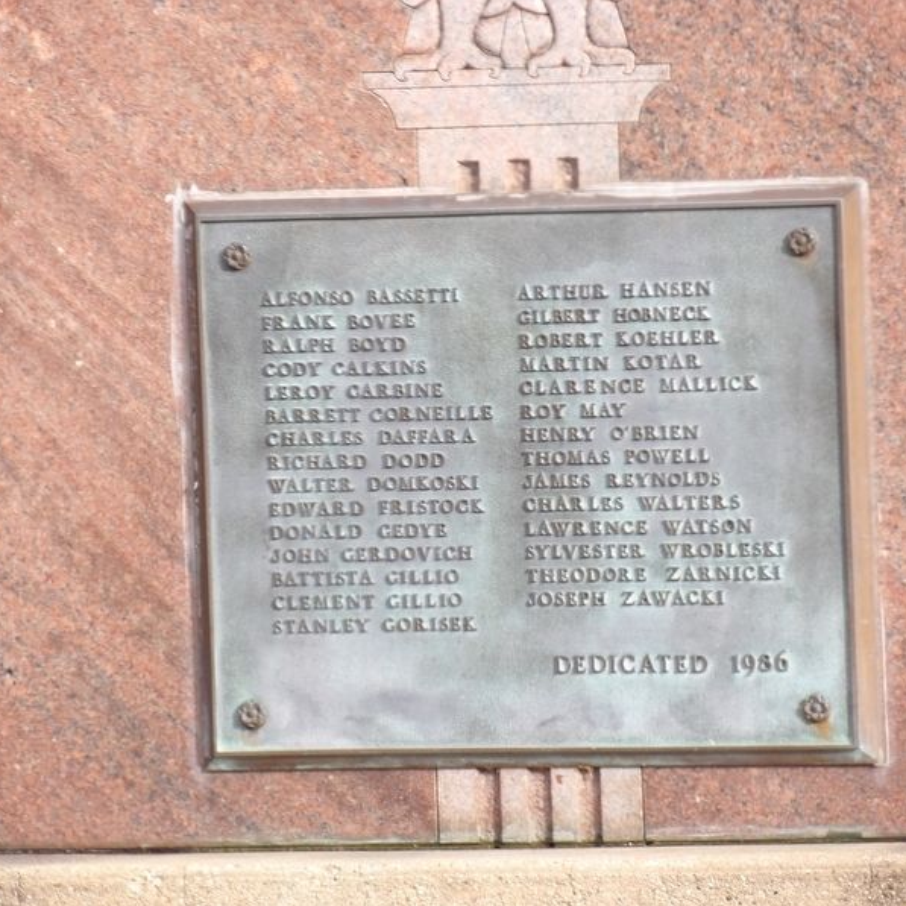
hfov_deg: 3.4
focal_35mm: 521
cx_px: 464
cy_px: 454
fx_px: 15427
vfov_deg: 3.4
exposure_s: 1/124
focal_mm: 78.9
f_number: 4.2
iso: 100
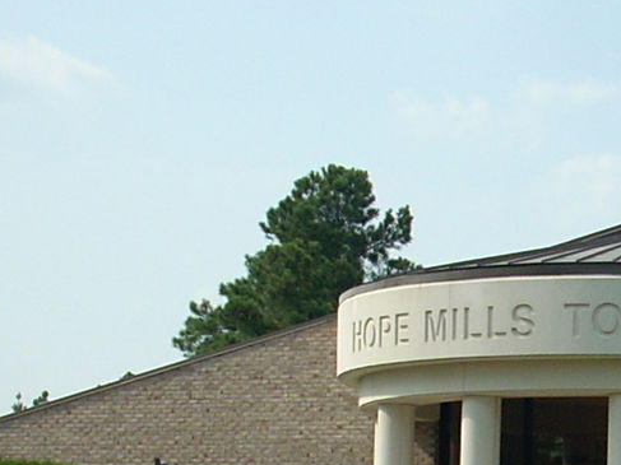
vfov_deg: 10.1
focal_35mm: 146
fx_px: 2619
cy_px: 478
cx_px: 643
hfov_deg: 13.3
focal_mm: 6.2
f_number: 5.6
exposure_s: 1/310
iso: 64
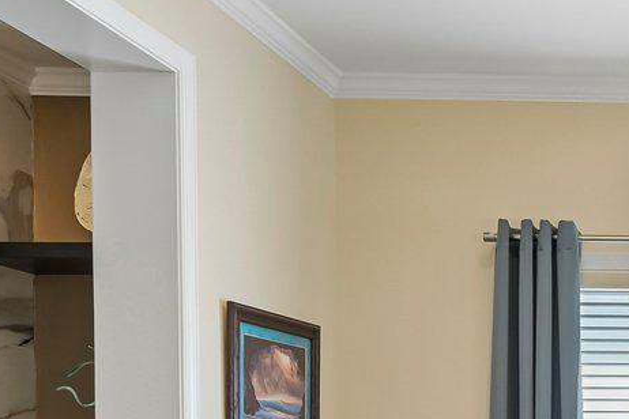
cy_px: 503
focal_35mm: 62
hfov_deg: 26.5
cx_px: 856
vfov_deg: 20.5
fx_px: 1083
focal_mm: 14
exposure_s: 1/8
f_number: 8
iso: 400
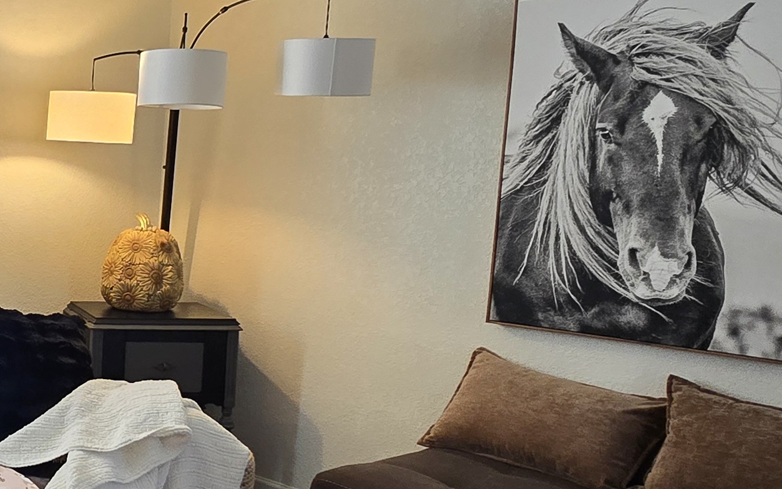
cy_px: 285
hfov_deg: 35.4
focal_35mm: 44
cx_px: -162
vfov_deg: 29.2
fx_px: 938
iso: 160
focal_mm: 2.2
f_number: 2.2
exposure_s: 1/60
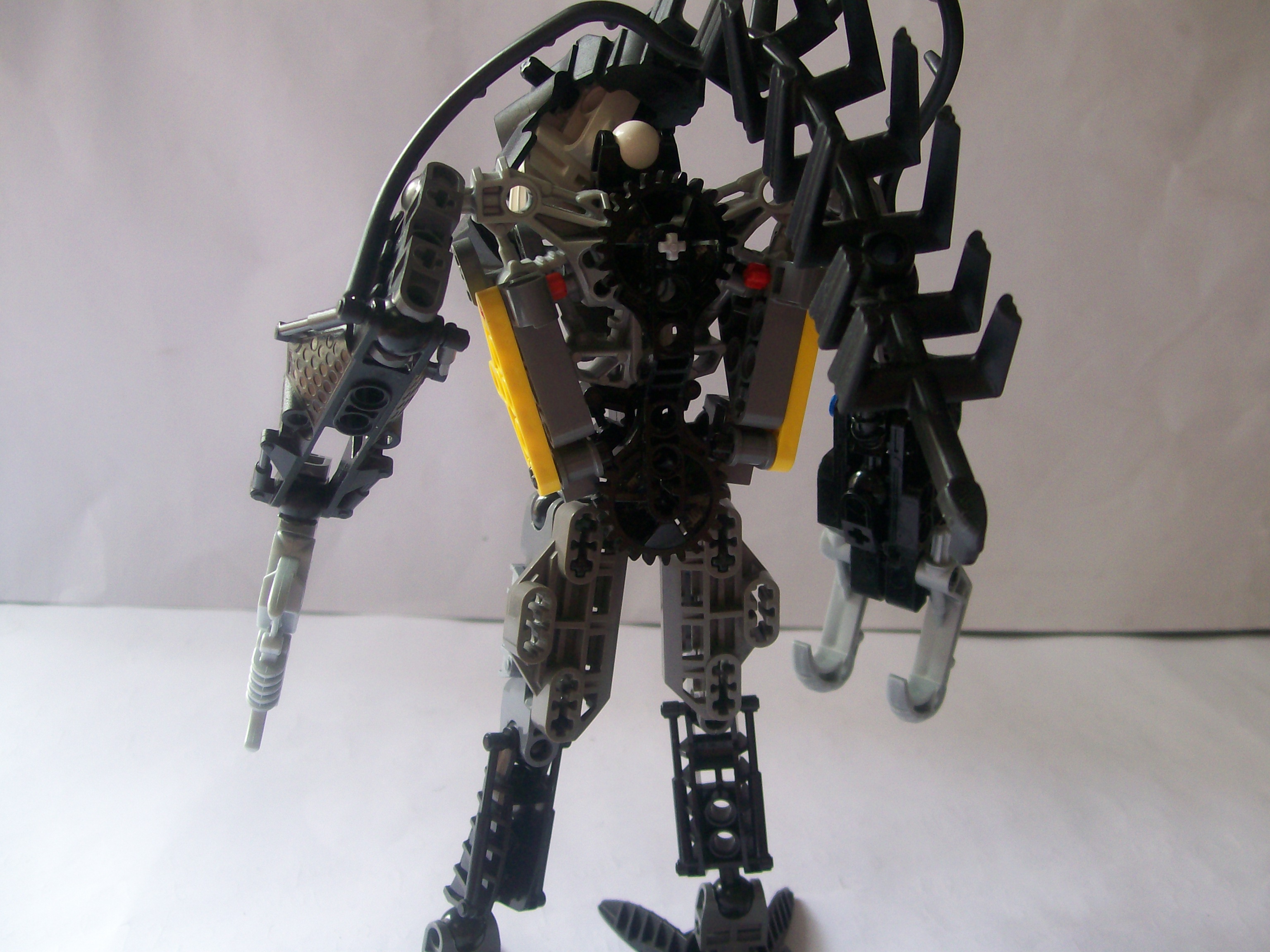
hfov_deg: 51.4
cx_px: 635
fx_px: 1321
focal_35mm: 36
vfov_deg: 39.7
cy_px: 476
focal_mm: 6
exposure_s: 1/44.4
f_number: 2.7
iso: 80
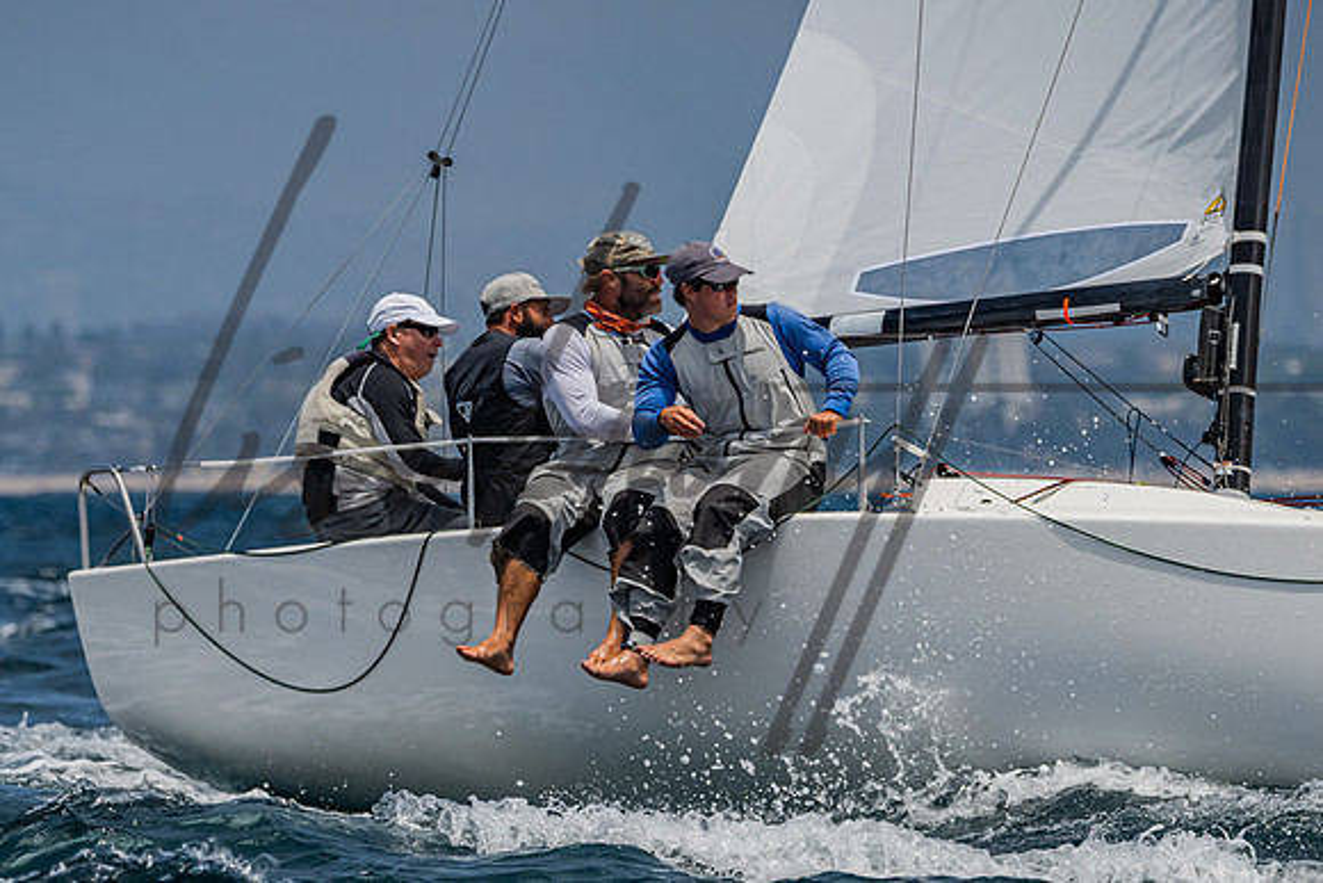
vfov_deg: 3.2
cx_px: 551
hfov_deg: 4.9
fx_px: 15594
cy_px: 640
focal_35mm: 424
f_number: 6.3
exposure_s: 1/2500
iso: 400
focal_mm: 280
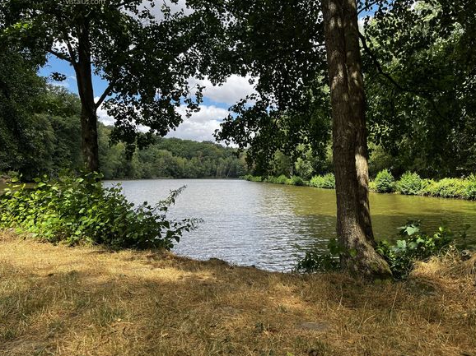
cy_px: 183
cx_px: 240
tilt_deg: -1.6
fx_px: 371
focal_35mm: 27
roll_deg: -0.6
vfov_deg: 51.3
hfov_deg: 65.3
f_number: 1.6
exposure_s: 1/1186
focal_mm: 5.1
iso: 50
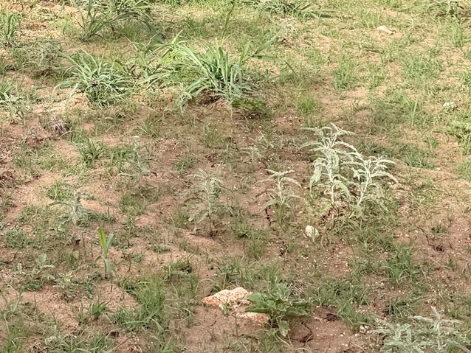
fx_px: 1048
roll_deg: +0.4
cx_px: -102
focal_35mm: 77
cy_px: -145
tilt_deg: -5.4
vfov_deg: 17.6
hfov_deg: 23.1
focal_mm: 6.76
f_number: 1.78
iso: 80
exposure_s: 1/4167
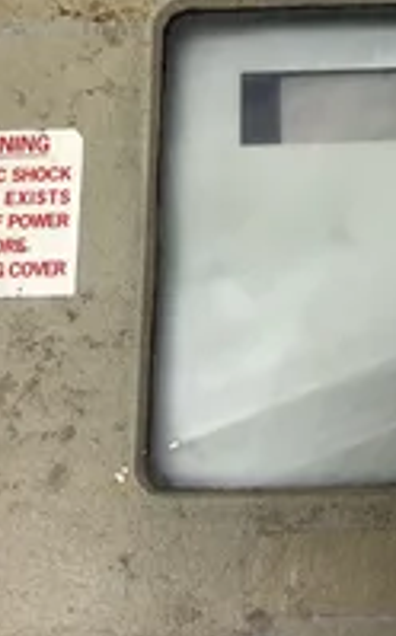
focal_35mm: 66
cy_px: 259
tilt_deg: -73.6
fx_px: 1142
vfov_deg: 31.0
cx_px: 358
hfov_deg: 19.3
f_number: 2.4
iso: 25
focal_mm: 3.3
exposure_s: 1/159
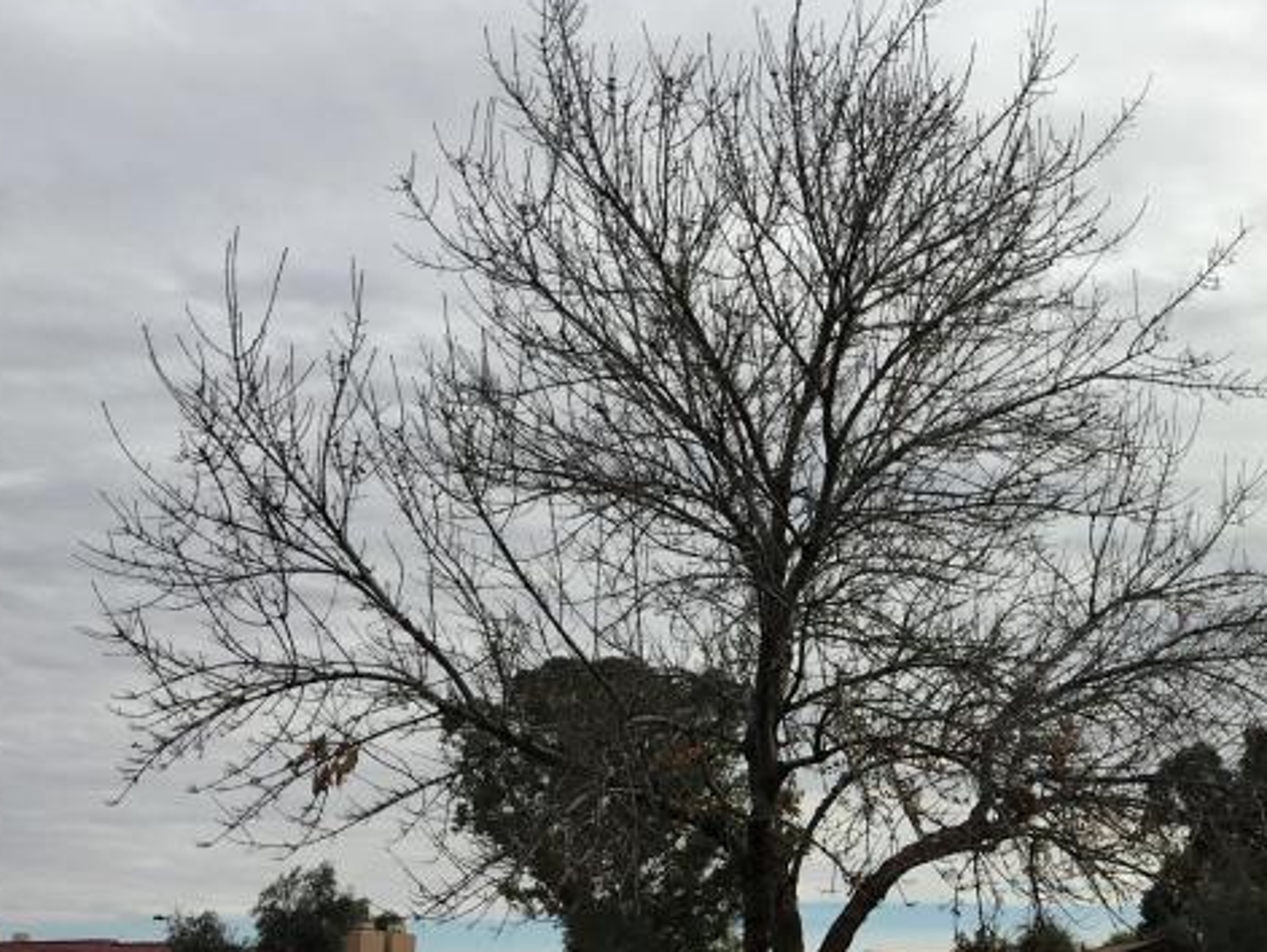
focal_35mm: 63
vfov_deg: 22.7
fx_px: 2308
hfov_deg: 29.1
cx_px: 1208
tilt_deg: +6.1
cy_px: 871
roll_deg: -0.3
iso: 25
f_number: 2.2
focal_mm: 4.15
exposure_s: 1/2959
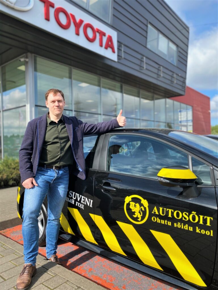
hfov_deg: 53.1
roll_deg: +0.8
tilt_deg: -0.1
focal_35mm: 26
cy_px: 145
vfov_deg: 67.3
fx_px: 218
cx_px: 109
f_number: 1.8
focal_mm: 4.25
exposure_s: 1/1701
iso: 32
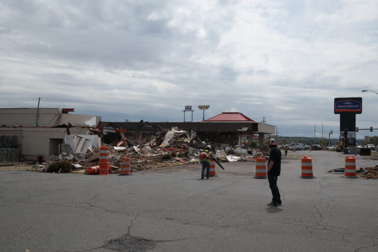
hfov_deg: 61.9
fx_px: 315
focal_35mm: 30
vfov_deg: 43.6
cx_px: 189
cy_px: 126
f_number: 8
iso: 100
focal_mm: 20
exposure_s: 1/400
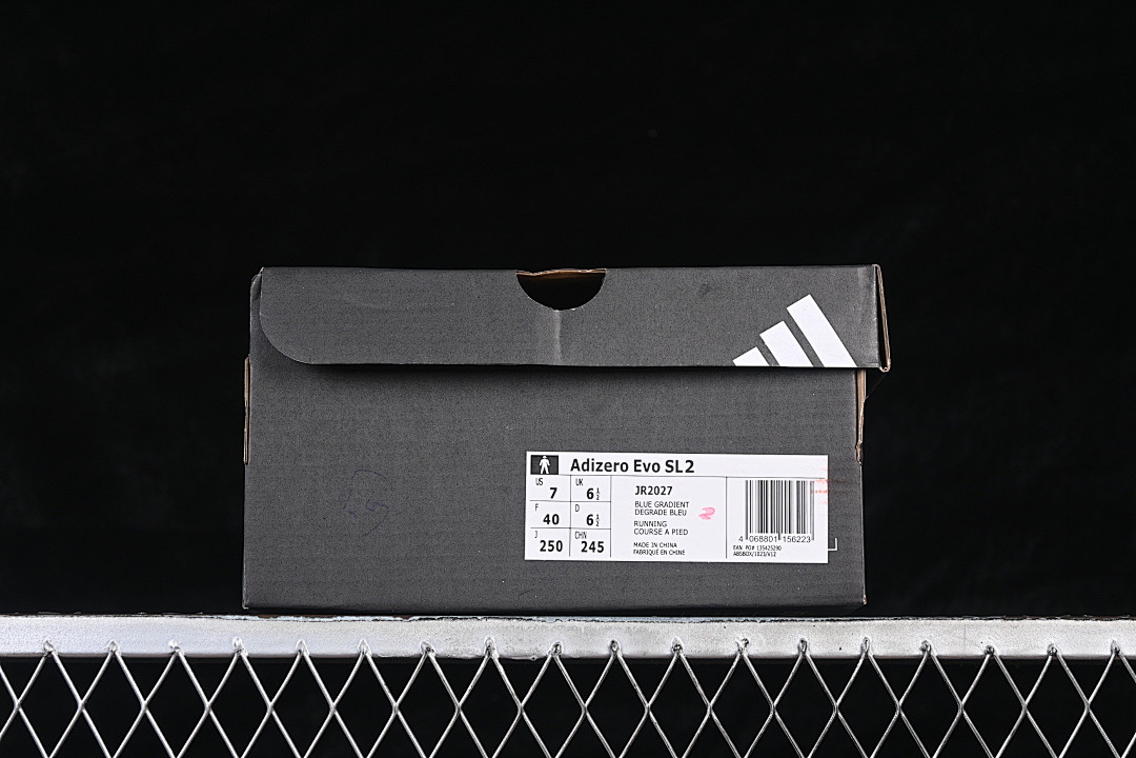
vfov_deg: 18.2
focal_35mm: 75
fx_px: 2366
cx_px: 568
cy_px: 379
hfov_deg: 27.0
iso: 160
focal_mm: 50
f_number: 6.3
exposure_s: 1/60
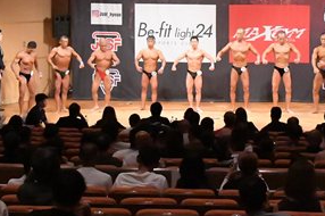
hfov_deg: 17.9
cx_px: 219
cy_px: 52
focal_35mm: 114
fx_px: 1028
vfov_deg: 12.0
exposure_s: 1/400
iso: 16000
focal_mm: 28
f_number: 5.6
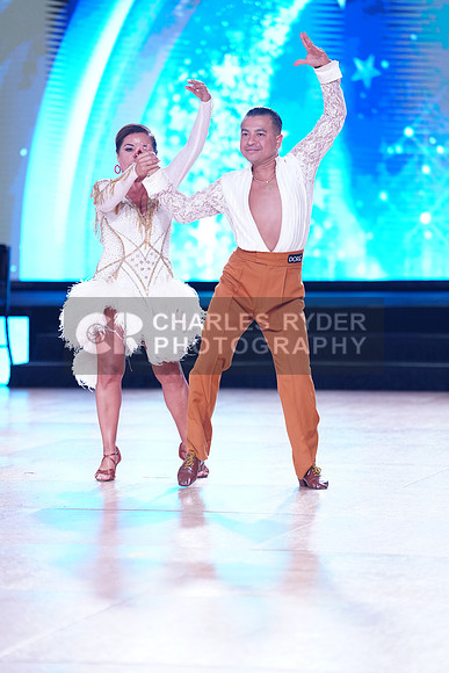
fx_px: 2580
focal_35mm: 138
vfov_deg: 14.9
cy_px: 336
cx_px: 224
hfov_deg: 9.9
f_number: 2.8
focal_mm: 138
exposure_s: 1/640
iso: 1600
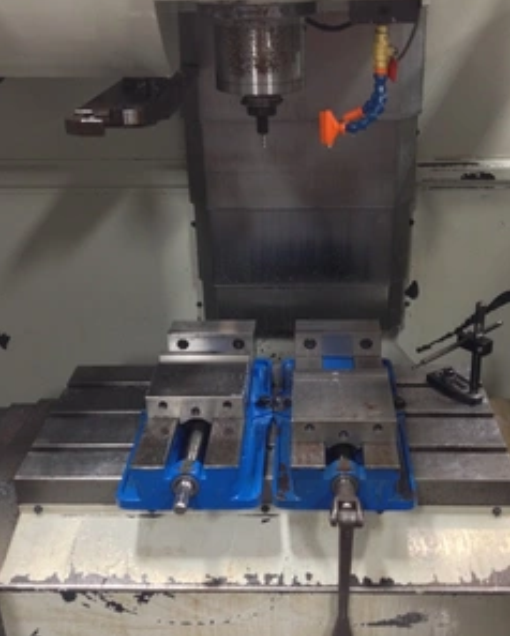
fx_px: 867
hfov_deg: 32.7
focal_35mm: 46
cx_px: 285
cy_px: 291
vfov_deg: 40.3
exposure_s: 1/20
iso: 100
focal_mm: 4.28
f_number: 2.4
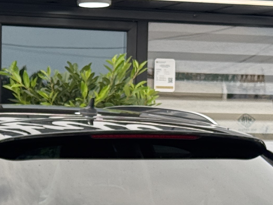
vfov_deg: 7.8
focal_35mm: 186
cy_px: 297
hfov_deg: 10.6
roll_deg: -2.5
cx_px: 24
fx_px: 1466
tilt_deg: -2.9
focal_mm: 6.76
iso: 100
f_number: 1.78
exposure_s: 1/606
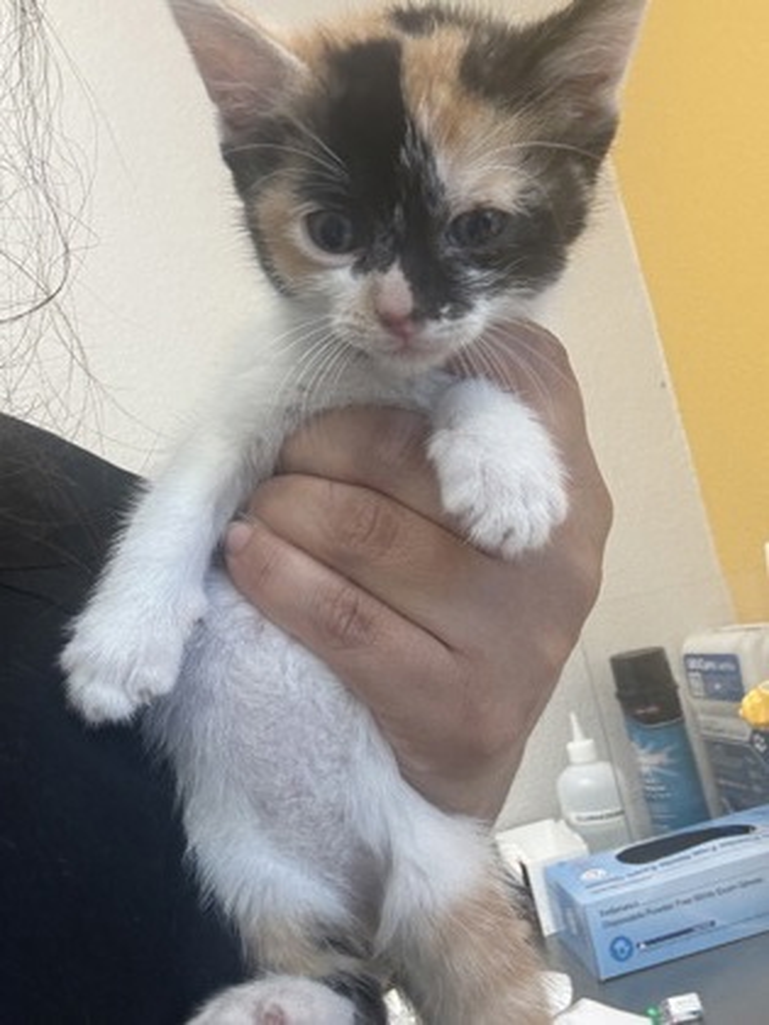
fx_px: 889
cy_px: 512
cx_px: 384
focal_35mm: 30
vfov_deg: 60.0
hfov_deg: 46.8
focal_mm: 2.69
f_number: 1.9
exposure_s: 1/60
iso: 64
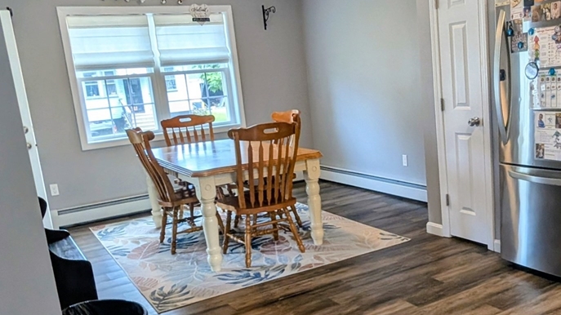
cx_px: 372
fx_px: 387
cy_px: 194
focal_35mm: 26
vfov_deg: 44.0
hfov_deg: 69.9
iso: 77
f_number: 2.2
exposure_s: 1/60
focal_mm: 2.22
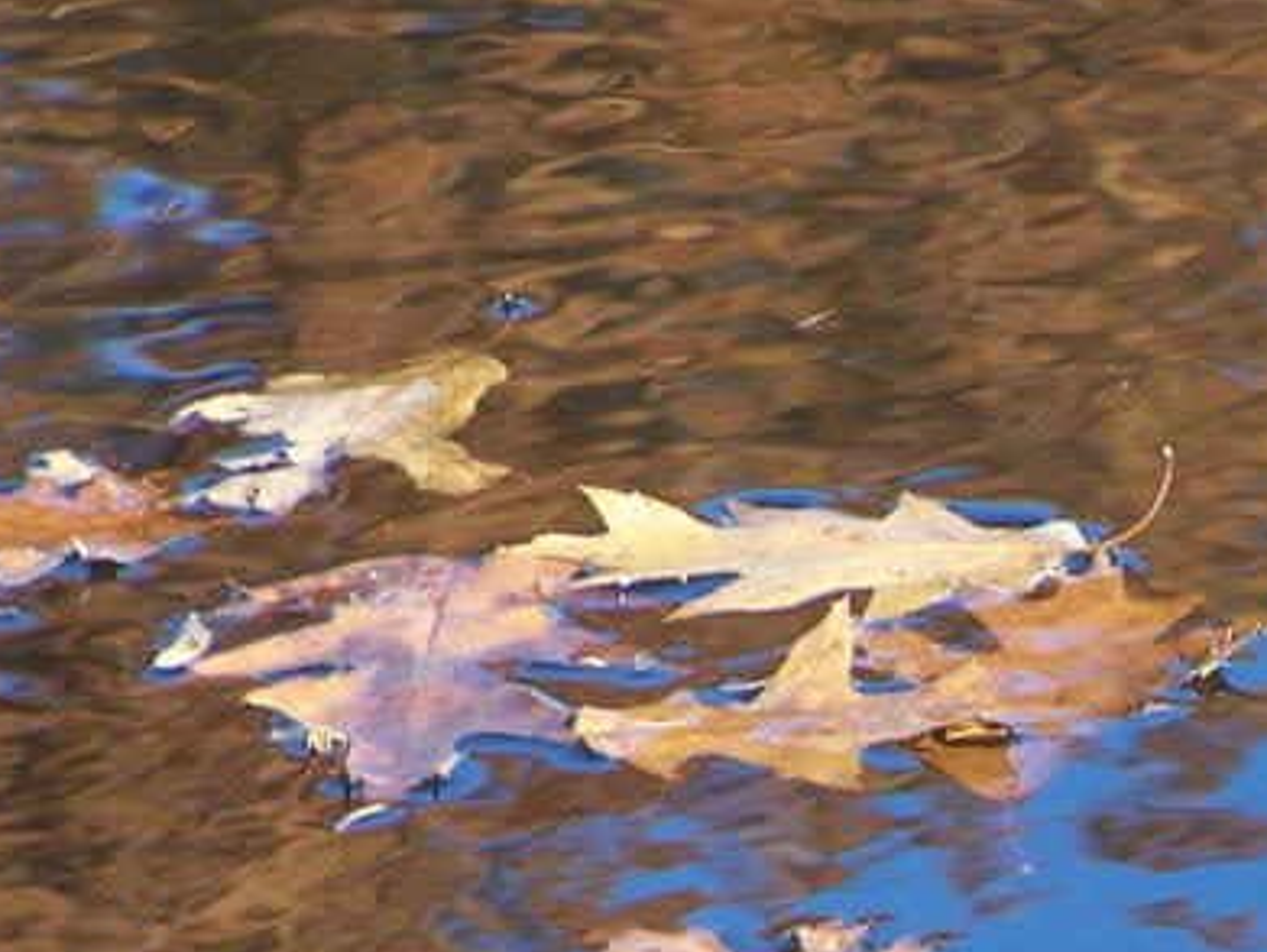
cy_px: 929
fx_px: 25681
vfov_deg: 2.1
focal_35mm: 701
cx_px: 1413
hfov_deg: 2.8
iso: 80
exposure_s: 1/250
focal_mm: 44.4
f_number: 3.6
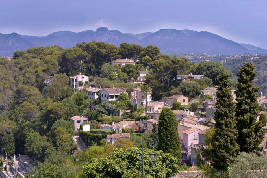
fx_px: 630
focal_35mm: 85
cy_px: 89
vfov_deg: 16.1
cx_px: 134
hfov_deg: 23.9
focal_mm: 85
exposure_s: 1/250
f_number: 10
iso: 200
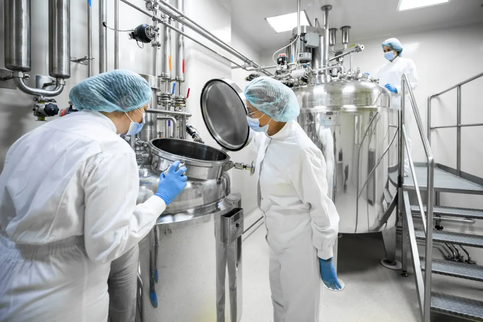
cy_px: 161
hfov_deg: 93.3
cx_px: 242
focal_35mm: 17
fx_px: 228
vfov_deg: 70.4
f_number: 2.8
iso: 640
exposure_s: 1/60
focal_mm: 17
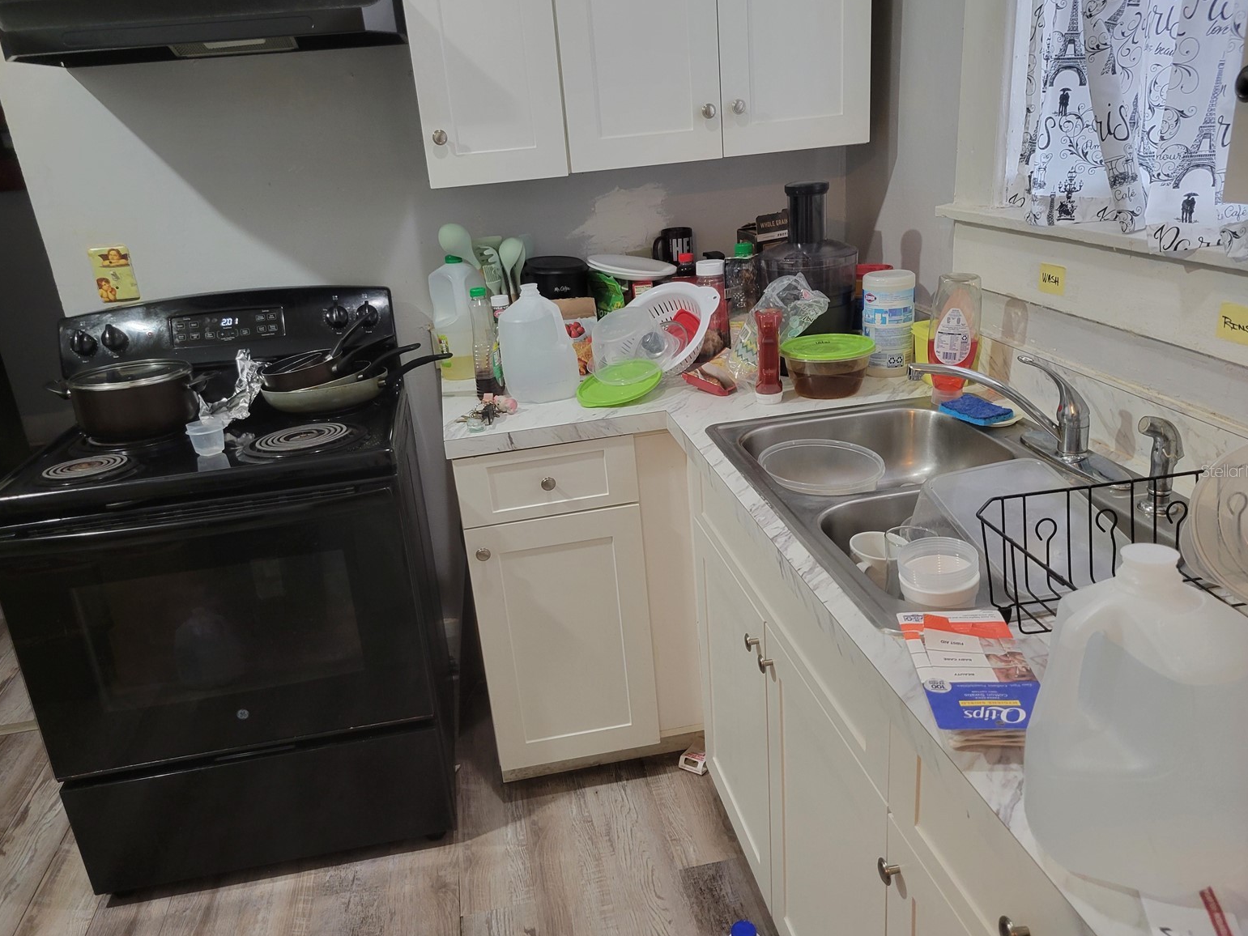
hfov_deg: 65.3
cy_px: 470
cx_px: 629
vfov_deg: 51.4
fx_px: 973
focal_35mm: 27
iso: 200
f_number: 1.8
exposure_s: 1/40
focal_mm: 5.4
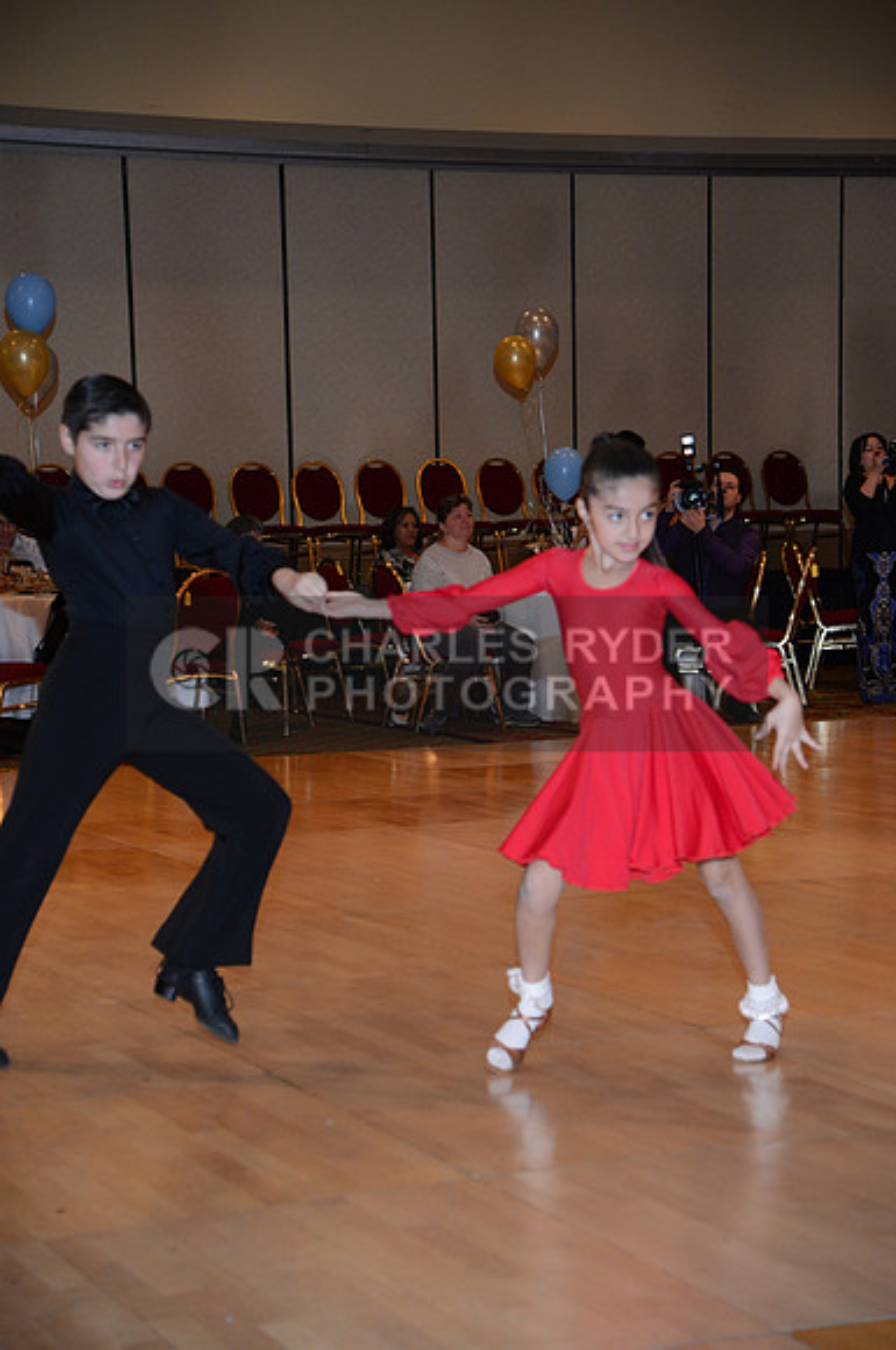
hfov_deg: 18.1
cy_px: 675
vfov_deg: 27.0
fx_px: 2808
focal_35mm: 75
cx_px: 448
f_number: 4.5
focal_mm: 75
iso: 2000
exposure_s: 1/200
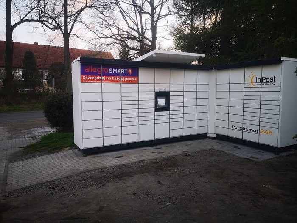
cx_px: 148
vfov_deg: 51.4
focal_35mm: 27
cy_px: 112
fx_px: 232
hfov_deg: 65.3
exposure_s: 1/100
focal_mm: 5.58
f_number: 1.8
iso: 100
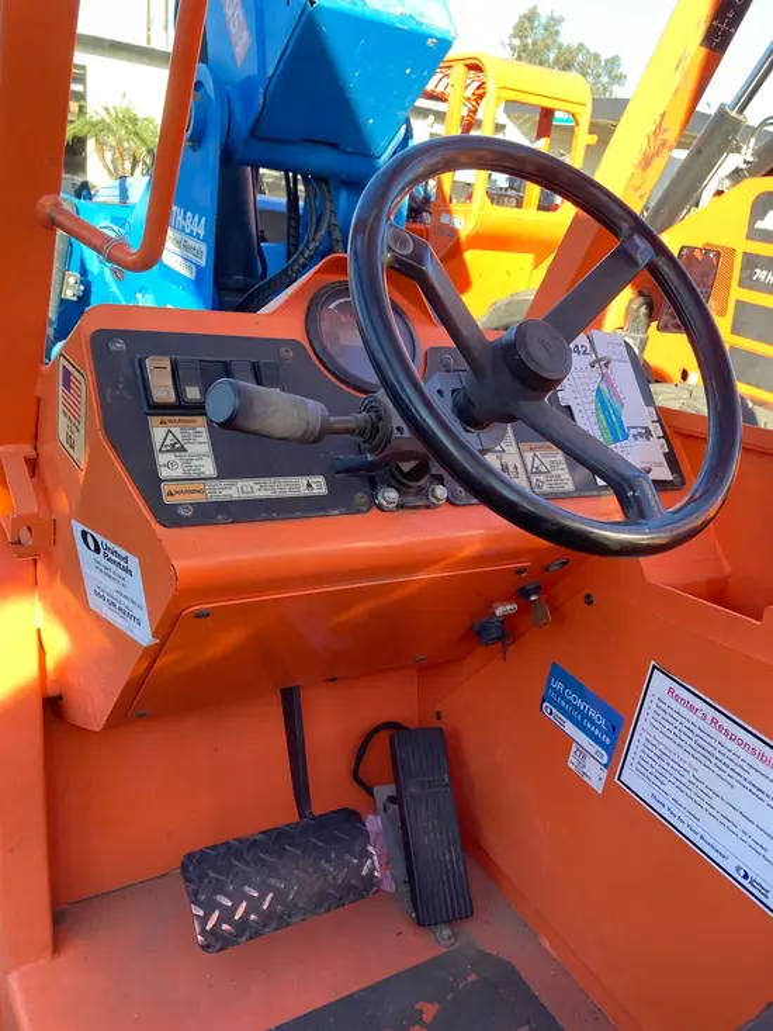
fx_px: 833
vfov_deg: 63.4
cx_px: 386
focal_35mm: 28
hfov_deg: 49.8
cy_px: 516
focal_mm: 3.99
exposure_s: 1/121
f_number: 1.8
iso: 25
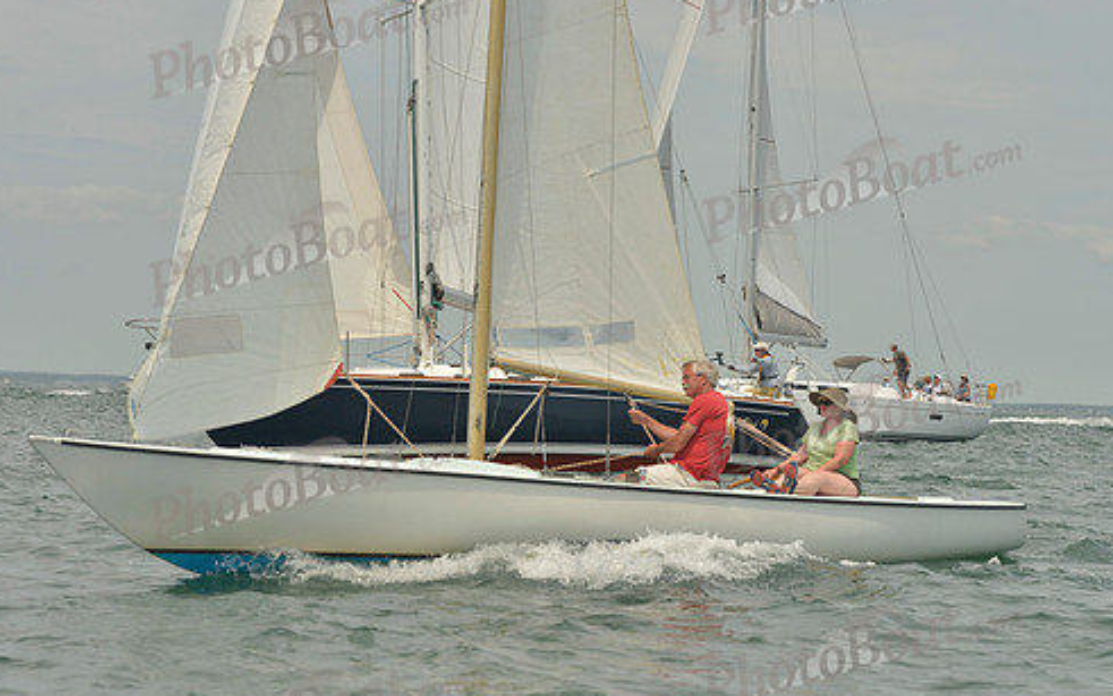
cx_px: 587
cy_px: 334
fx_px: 3580
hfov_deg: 17.7
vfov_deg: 11.1
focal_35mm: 118
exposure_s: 1/800
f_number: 8
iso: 400
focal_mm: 98
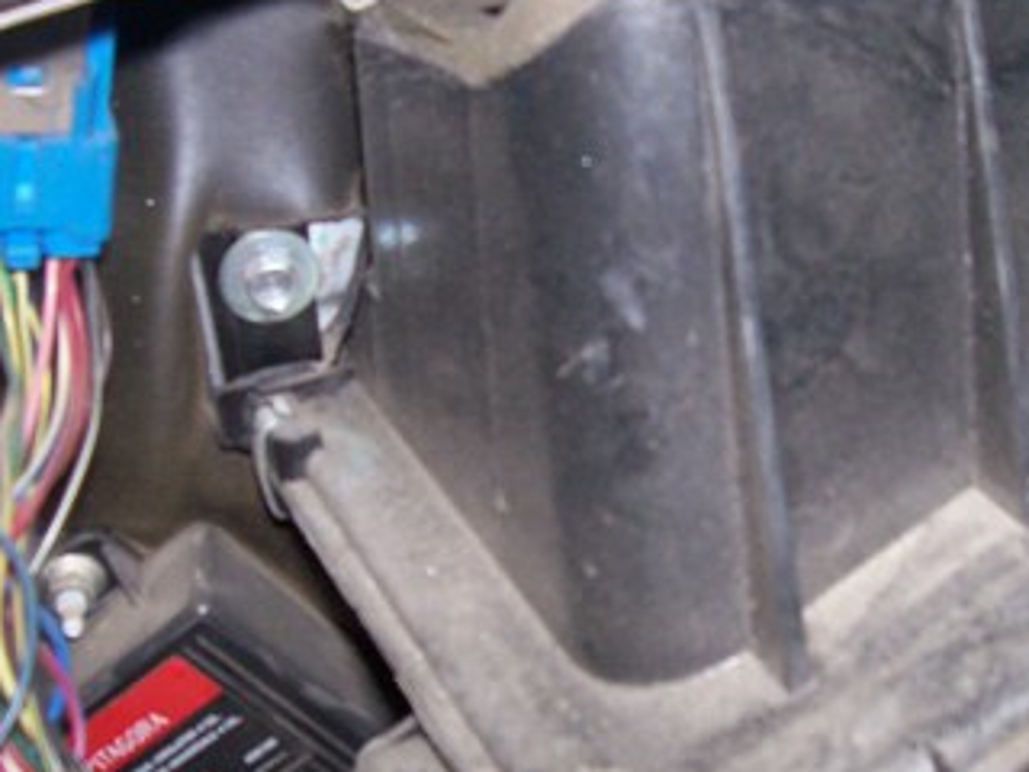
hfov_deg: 28.4
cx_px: 659
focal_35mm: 68
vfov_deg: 21.6
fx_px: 2021
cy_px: 476
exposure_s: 1/112
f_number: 2.7
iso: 140
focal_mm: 5.6
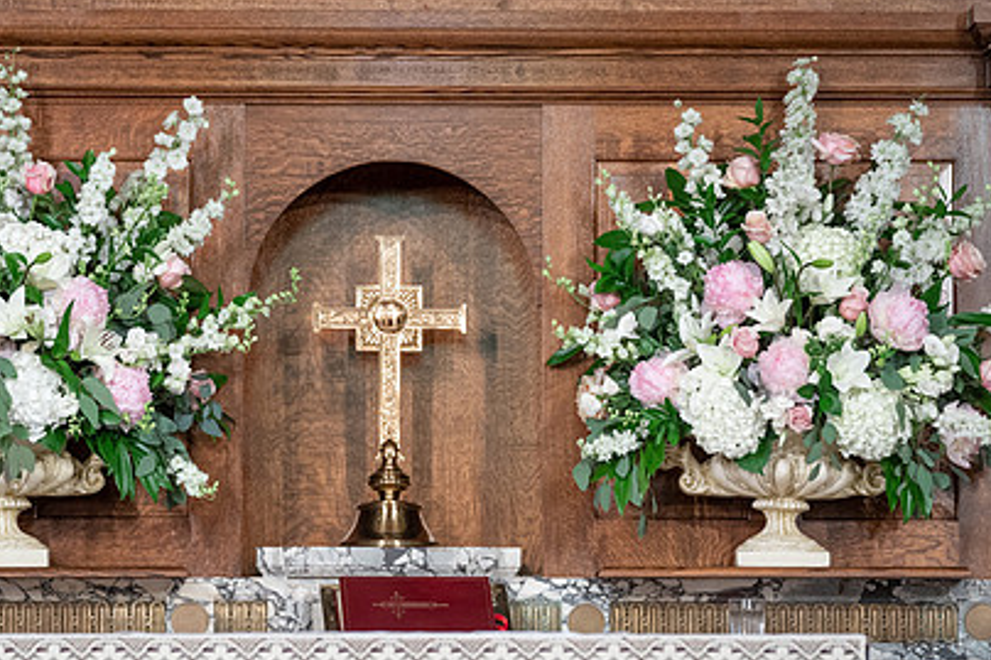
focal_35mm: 187
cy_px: 244
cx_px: 388
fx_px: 5145
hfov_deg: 11.0
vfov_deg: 7.3
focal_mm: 124
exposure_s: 1/100
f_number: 2.8
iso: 2000
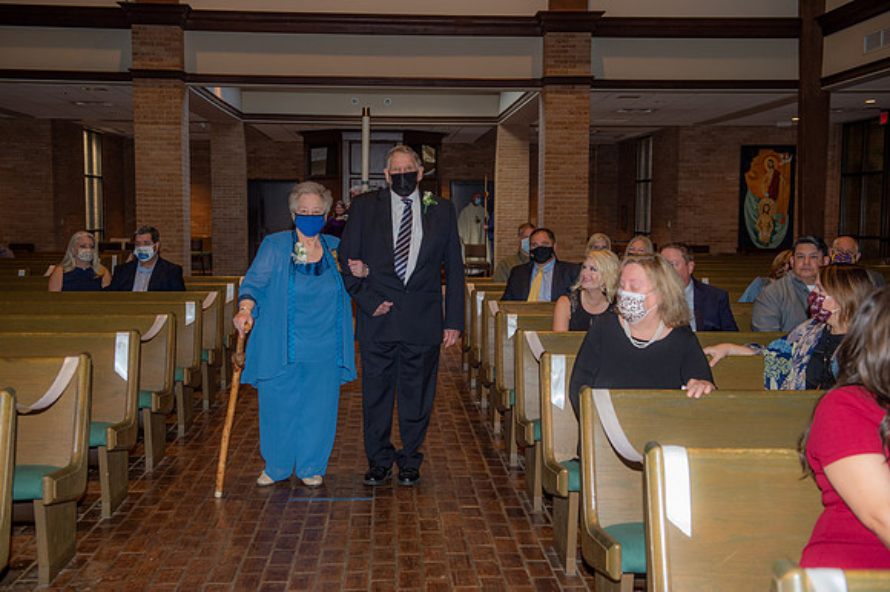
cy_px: 296
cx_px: 445
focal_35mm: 45
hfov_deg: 43.6
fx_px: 1112
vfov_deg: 29.8
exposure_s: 1/125
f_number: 5
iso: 640
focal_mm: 45
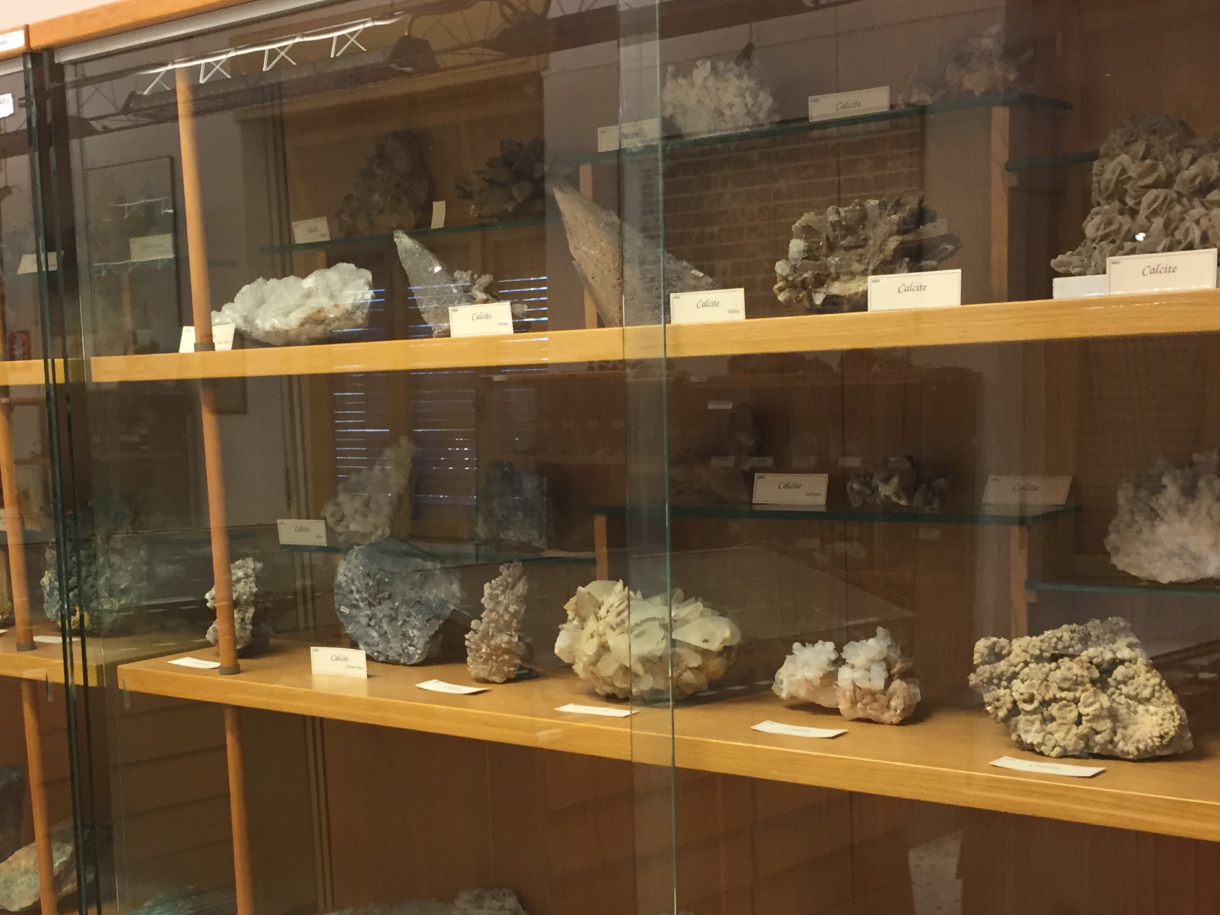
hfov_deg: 39.6
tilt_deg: -7.2
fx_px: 1692
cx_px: 544
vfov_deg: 30.1
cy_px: 609
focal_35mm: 48
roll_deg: +2.2
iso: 125
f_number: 2.2
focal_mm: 4.15
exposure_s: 1/33
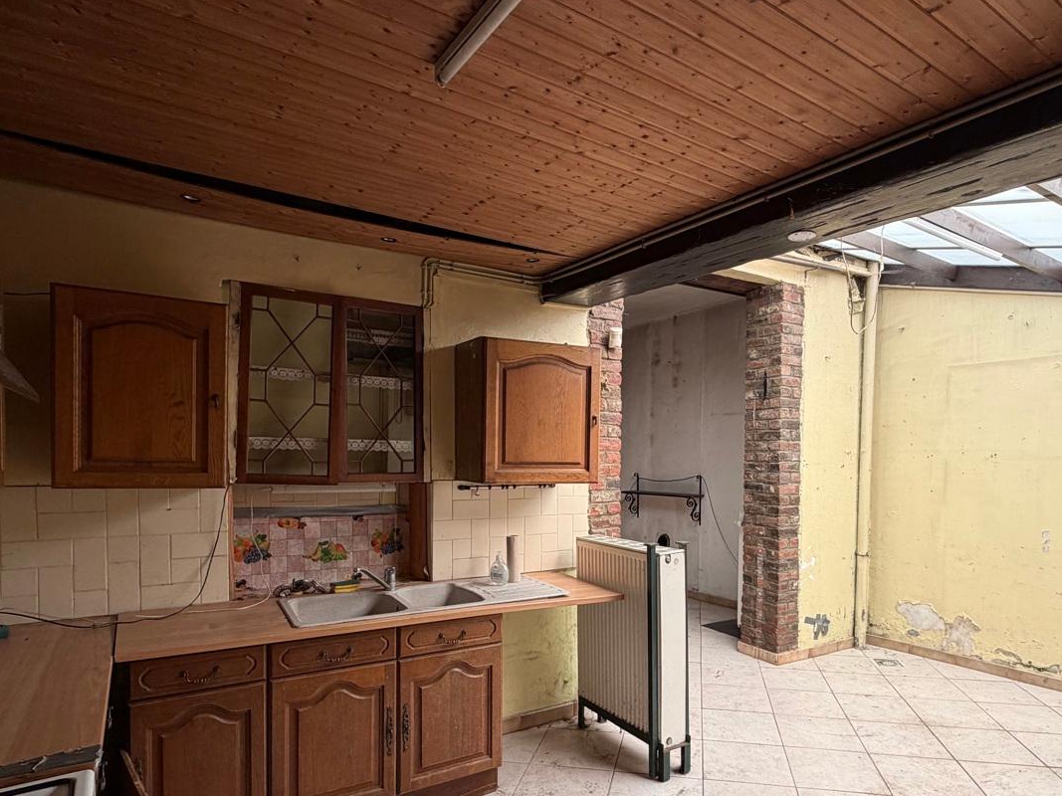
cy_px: 478
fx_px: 644
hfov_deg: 78.6
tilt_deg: -1.8
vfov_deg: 62.9
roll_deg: +0.0
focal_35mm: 21
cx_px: 603
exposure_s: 1/121
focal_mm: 2.22
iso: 100
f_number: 2.2
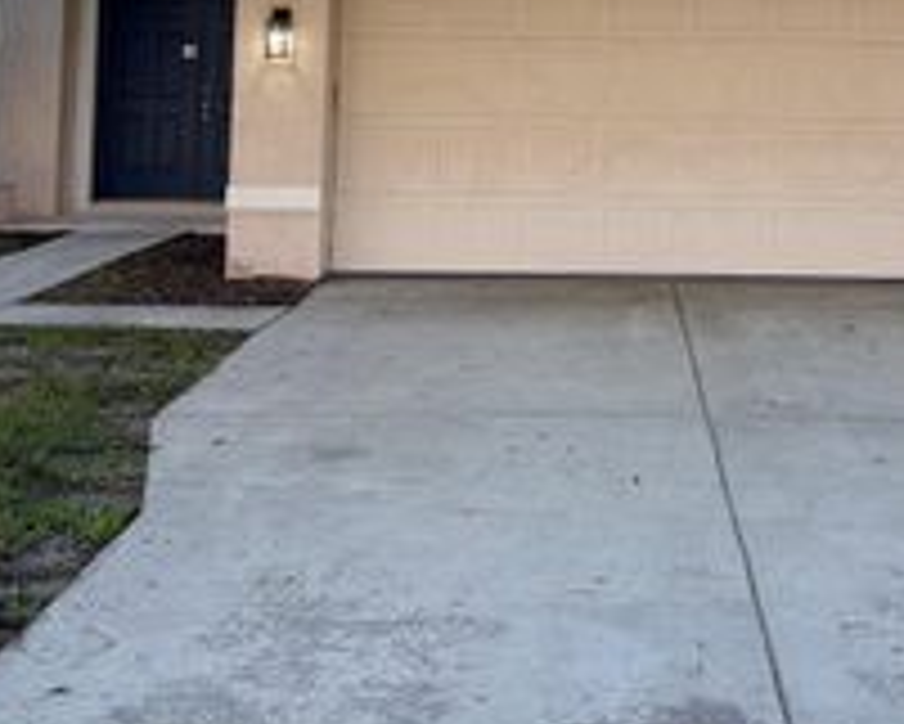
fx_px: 1686
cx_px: 648
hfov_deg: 29.7
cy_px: -25
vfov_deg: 23.1
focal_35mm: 63
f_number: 1.6
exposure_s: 1/673
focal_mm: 5.96
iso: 64
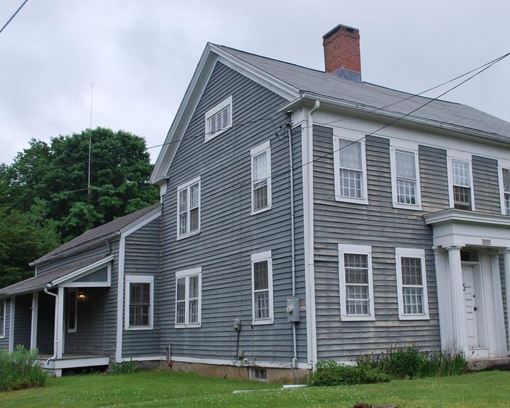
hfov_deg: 44.7
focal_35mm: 41
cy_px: 201
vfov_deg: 36.5
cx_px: 287
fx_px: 619
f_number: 7.1
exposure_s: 1/200
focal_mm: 24
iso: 100
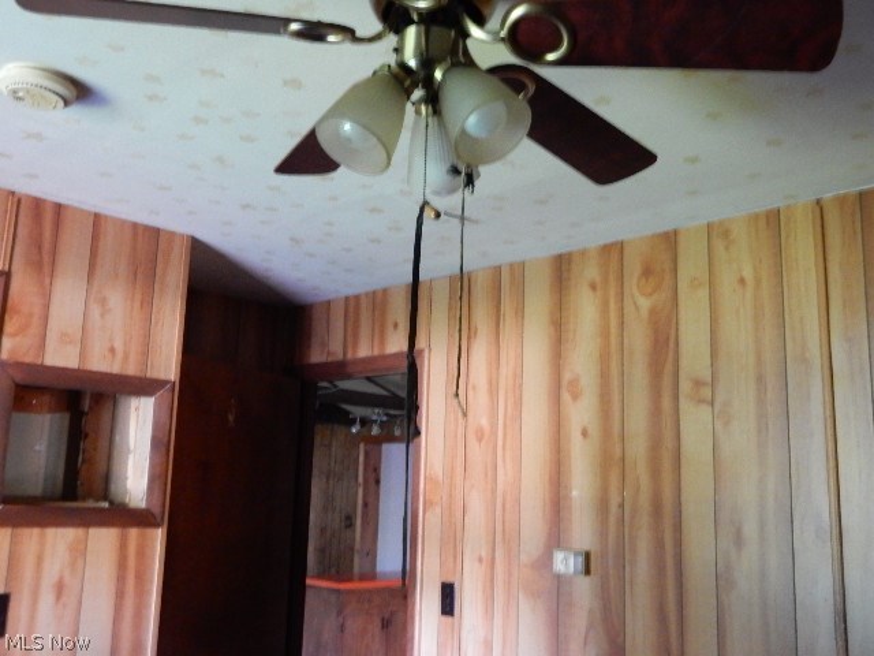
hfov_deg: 51.4
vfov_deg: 39.7
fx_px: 909
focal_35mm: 36
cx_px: 437
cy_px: 328
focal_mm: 6.4
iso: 800
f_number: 4
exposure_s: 1/4
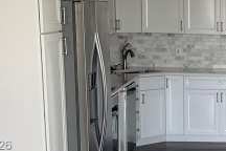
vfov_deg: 13.5
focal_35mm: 100
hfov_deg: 19.3
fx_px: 628
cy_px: 146
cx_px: 267
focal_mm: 4.25
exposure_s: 1/121
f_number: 1.8
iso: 50
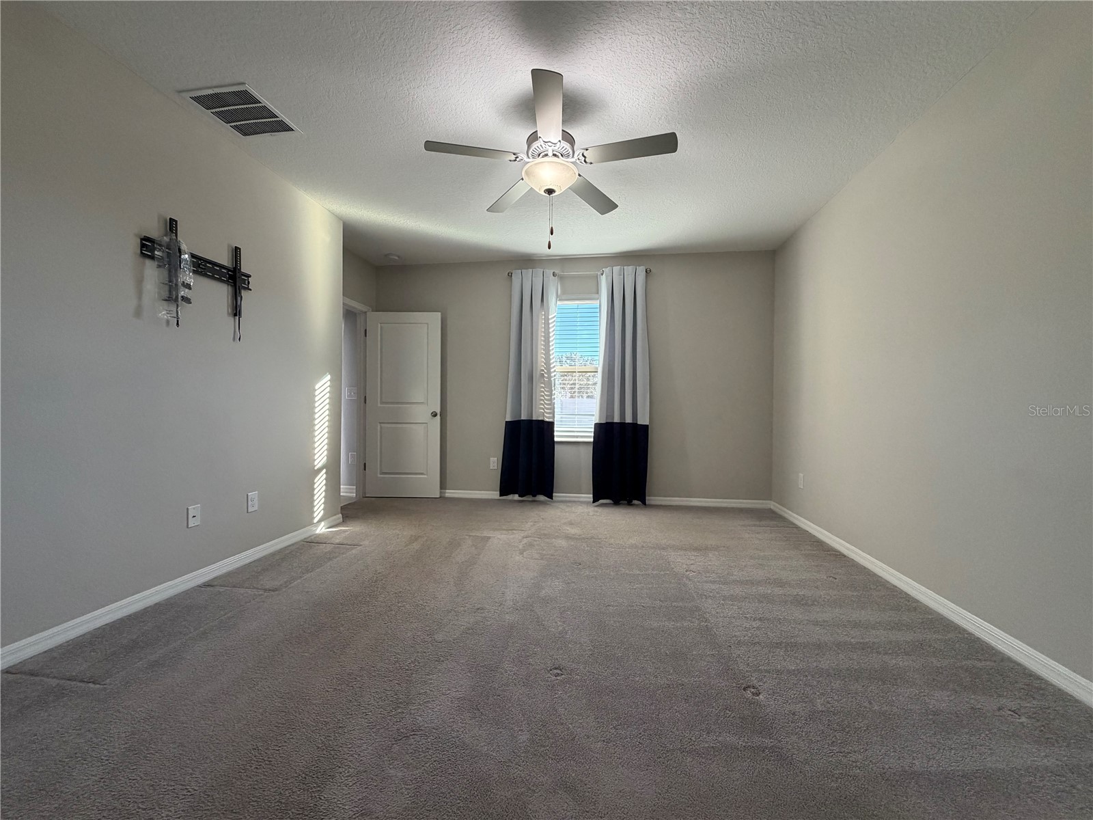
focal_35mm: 14
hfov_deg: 102.1
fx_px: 442
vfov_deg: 85.7
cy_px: 410
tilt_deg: -0.1
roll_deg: -0.7
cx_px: 546
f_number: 2.2
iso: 250
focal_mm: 2.22
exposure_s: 1/120
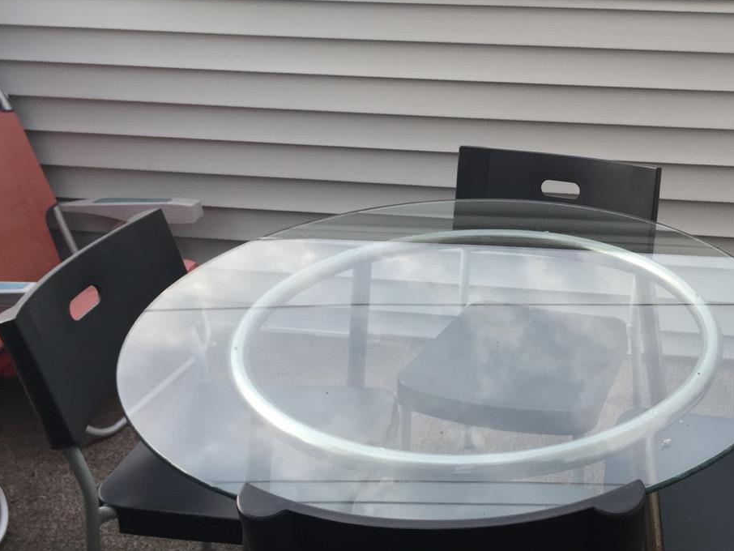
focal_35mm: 48
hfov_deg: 38.6
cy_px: 174
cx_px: 553
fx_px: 1018
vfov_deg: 30.0
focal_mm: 4.15
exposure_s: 1/120
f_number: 2.2
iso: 40
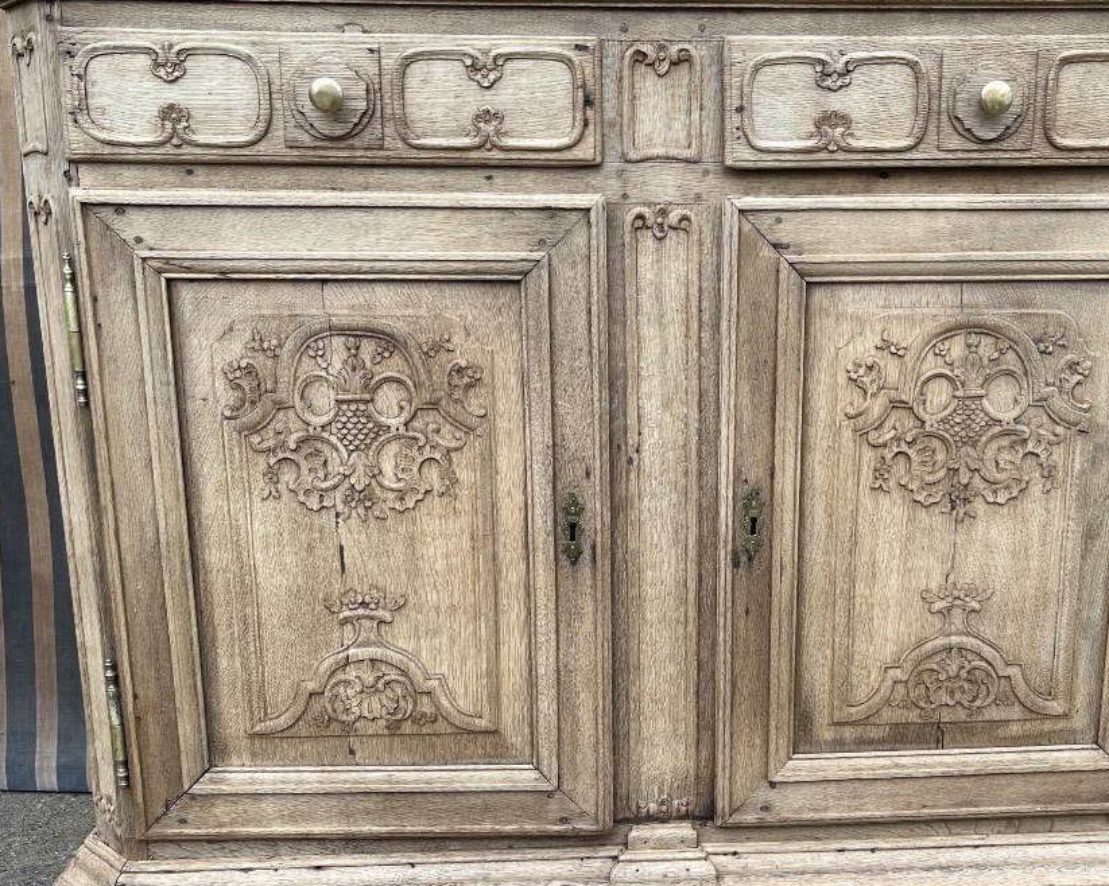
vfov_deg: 40.1
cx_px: 652
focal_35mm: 37
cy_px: 487
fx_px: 1214
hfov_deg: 48.9
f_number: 1.6
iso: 40
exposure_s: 1/169
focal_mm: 5.1
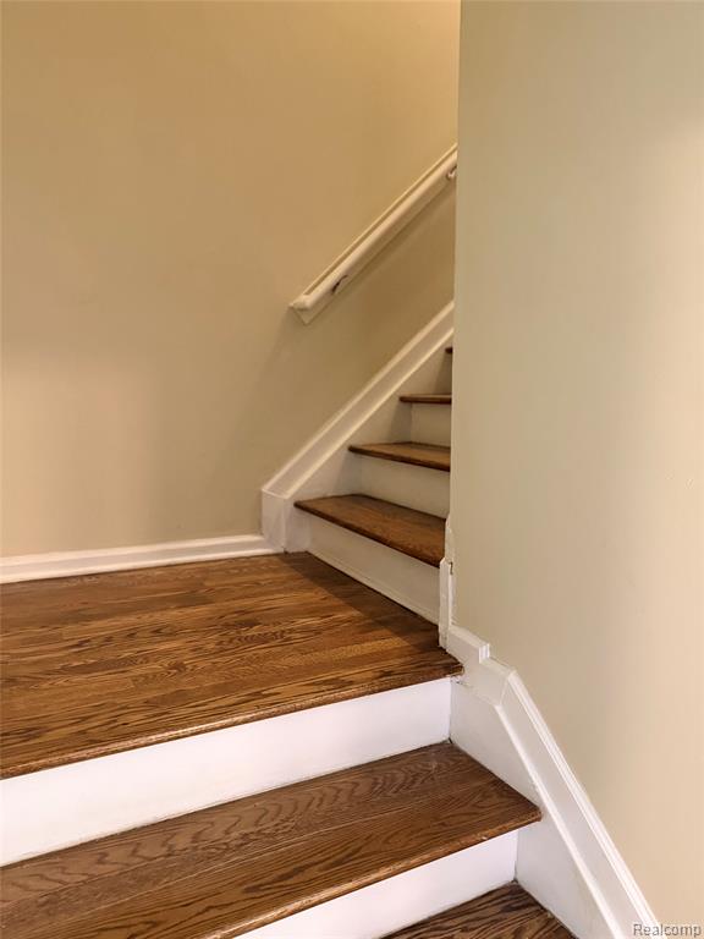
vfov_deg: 71.6
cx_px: 352
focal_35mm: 24
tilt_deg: -6.9
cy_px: 470
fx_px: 651
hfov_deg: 56.8
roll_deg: -0.5
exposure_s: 1/40
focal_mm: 6.76
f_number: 1.78
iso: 640
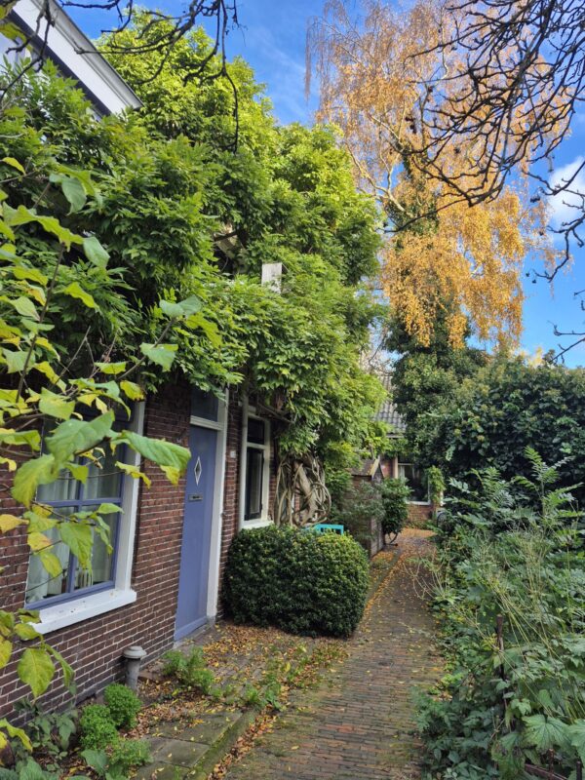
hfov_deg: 58.9
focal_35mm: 23
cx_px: 292
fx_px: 518
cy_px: 390
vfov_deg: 73.9
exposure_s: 1/329
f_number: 1.8
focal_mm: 5.4
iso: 25
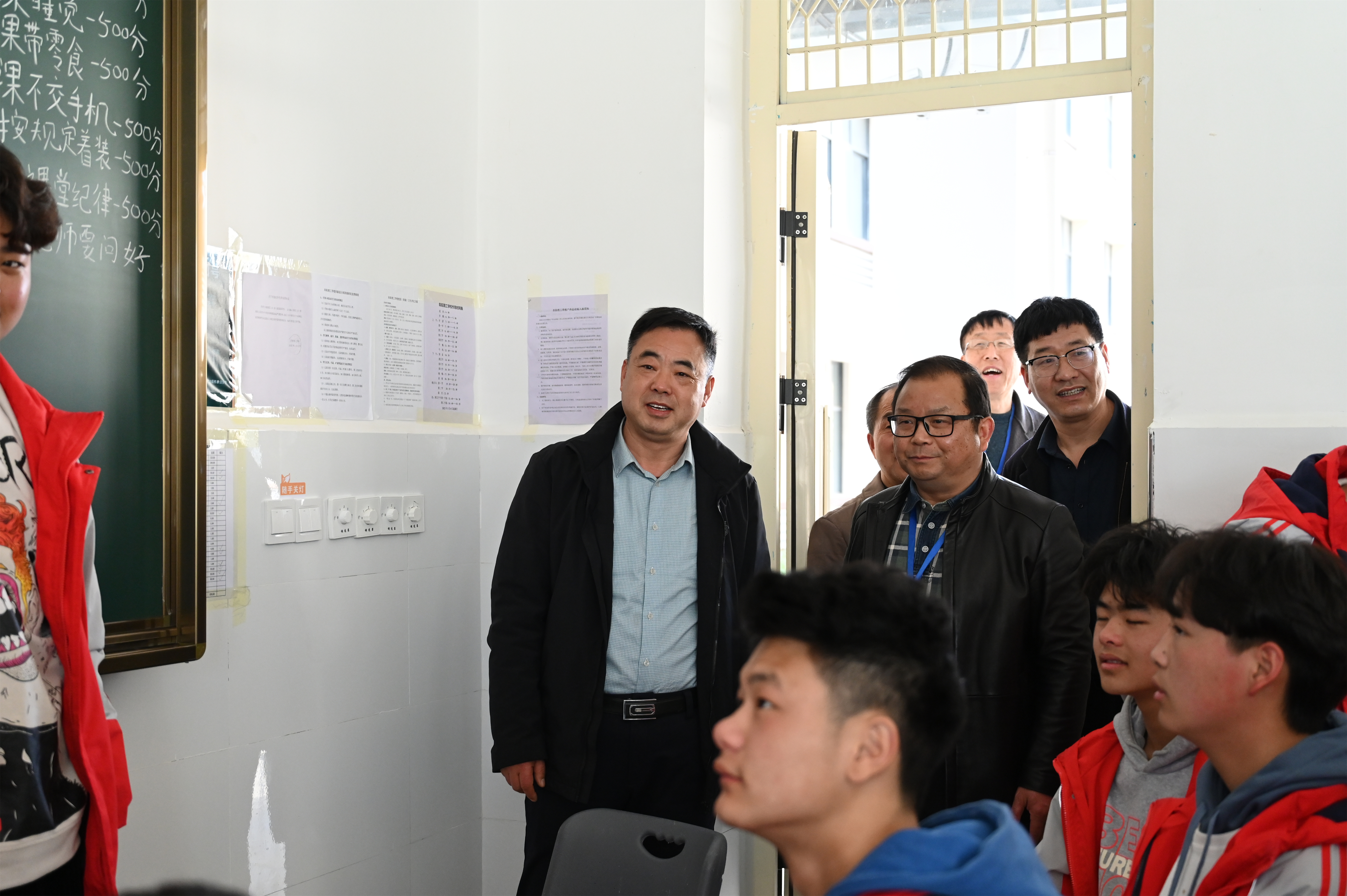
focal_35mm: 44
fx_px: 1645
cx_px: 674
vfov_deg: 30.5
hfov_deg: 44.5
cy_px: 448
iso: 2200
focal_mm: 44
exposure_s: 1/250
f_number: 4
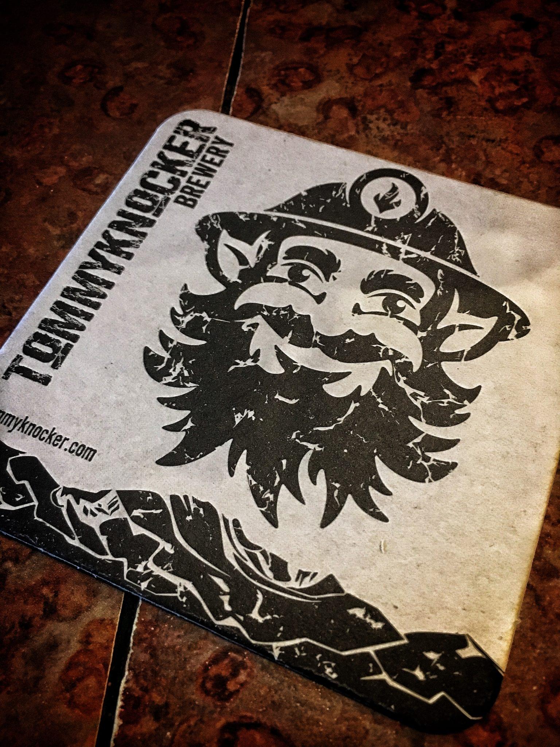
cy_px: 374
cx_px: 280
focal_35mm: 29
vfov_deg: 61.7
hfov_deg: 48.2
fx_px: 626
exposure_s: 1/15
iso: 250
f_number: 2.2
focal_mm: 4.15
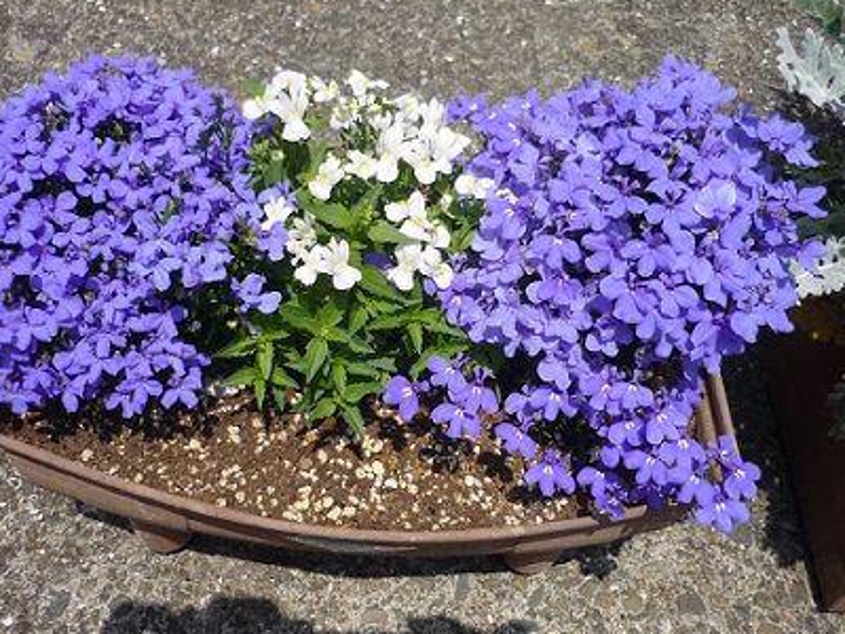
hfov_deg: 49.0
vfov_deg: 37.7
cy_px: 275
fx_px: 928
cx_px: 402
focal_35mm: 38
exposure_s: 1/250
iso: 100
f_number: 8
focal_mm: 5.5
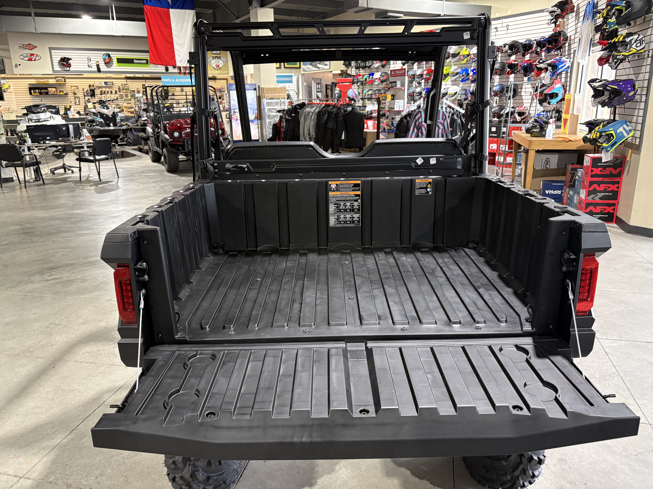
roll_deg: +1.5
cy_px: 244
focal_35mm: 26
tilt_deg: -16.1
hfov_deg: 67.3
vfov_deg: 53.1
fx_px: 490
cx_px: 326
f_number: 1.6
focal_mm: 5.96
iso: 250
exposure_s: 1/60
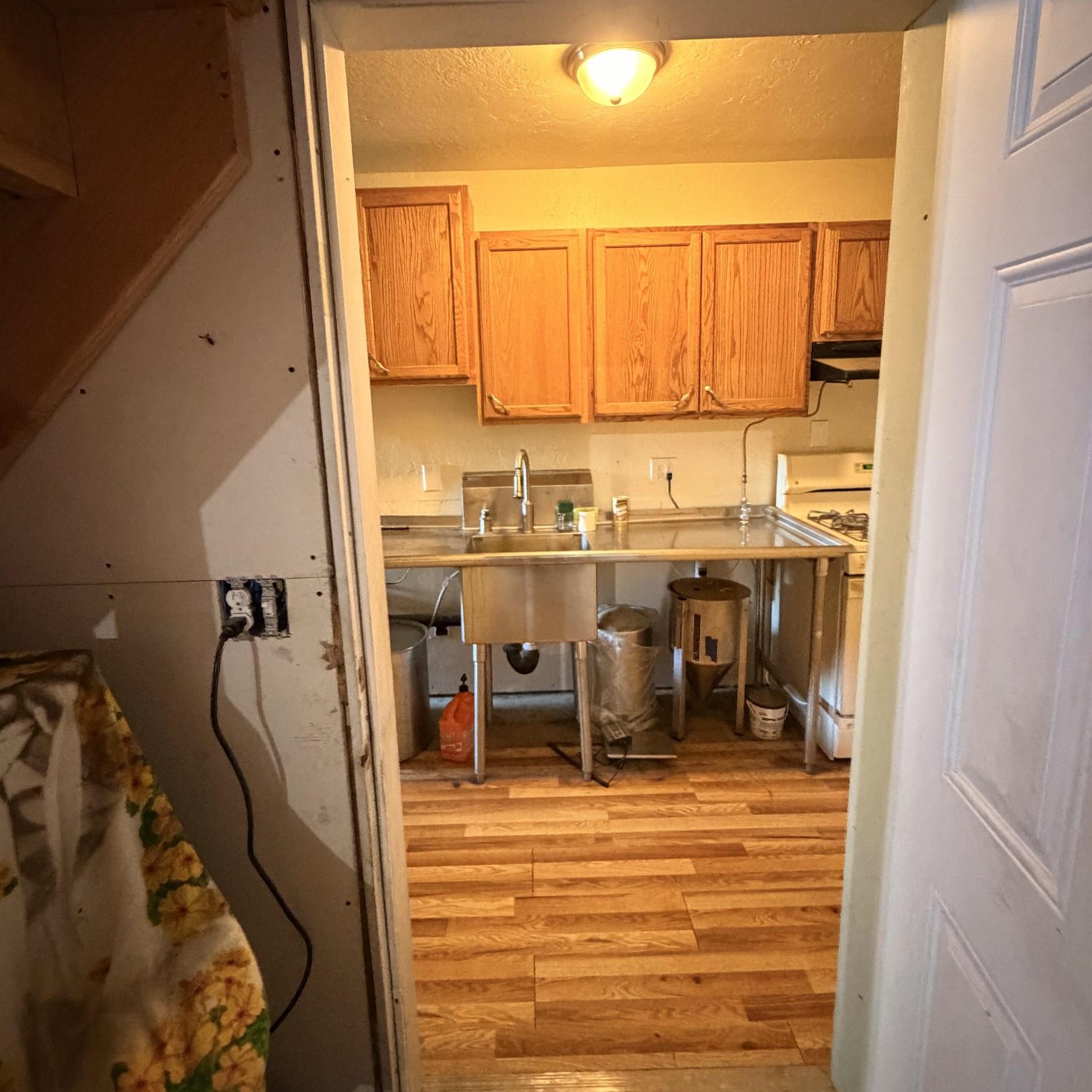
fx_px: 607
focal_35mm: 17
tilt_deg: -9.2
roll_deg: +0.2
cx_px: 530
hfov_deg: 83.9
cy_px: 497
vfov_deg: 83.8
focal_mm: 2.22
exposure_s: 1/40
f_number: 2.2
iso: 1000
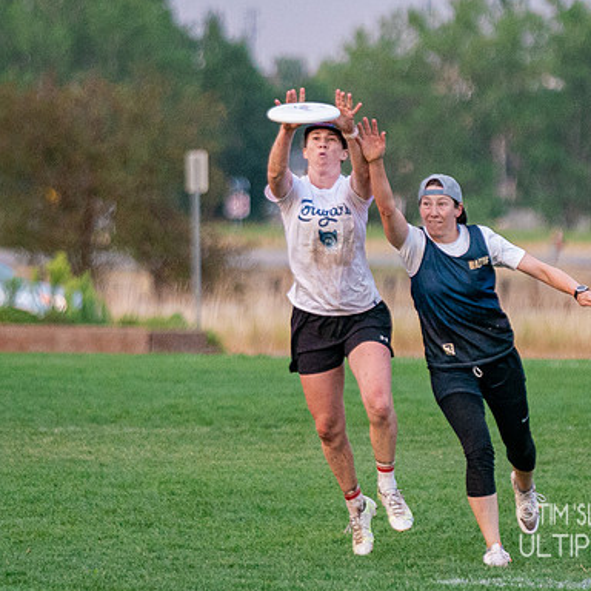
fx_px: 10450
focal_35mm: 541
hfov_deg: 3.2
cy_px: 213
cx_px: 419
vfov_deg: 3.2
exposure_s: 1/4000
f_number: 2.8
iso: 2500
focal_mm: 200
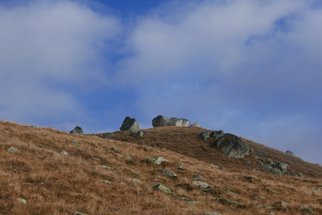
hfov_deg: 27.0
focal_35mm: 75
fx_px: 671
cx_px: 161
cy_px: 108
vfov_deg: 18.2
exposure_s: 1/1000
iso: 200
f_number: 5.6
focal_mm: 34
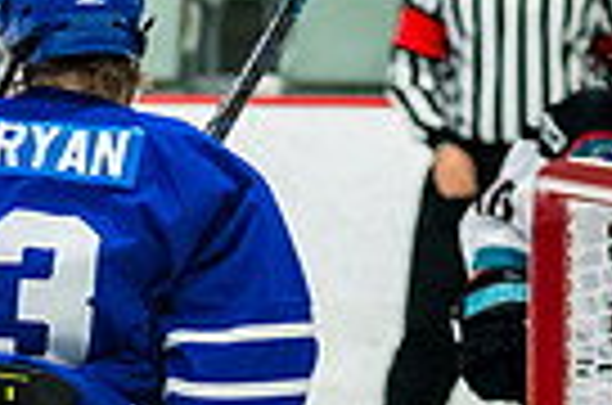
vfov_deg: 2.3
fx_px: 10193
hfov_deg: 3.4
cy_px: 709
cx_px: -159
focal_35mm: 601
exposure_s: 1/800
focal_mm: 95
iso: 1600
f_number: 3.2
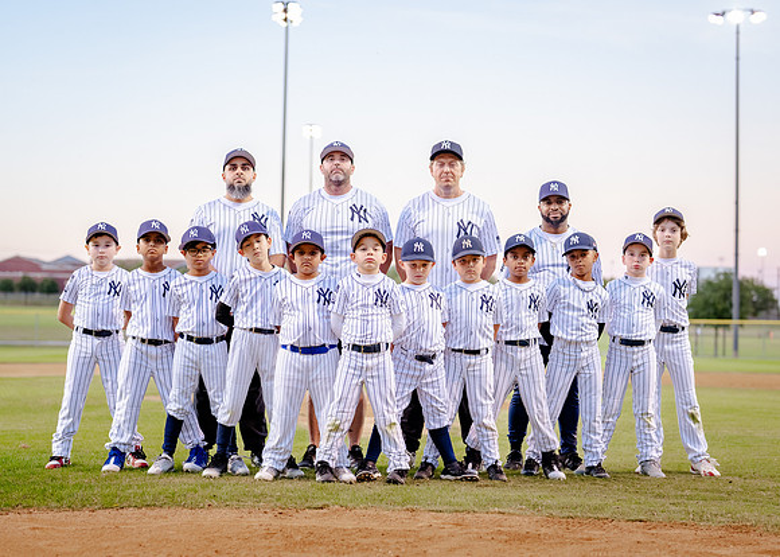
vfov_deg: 22.2
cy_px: 307
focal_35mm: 64
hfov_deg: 30.7
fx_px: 1420
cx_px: 401
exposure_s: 1/500
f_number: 2
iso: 1000
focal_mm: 50
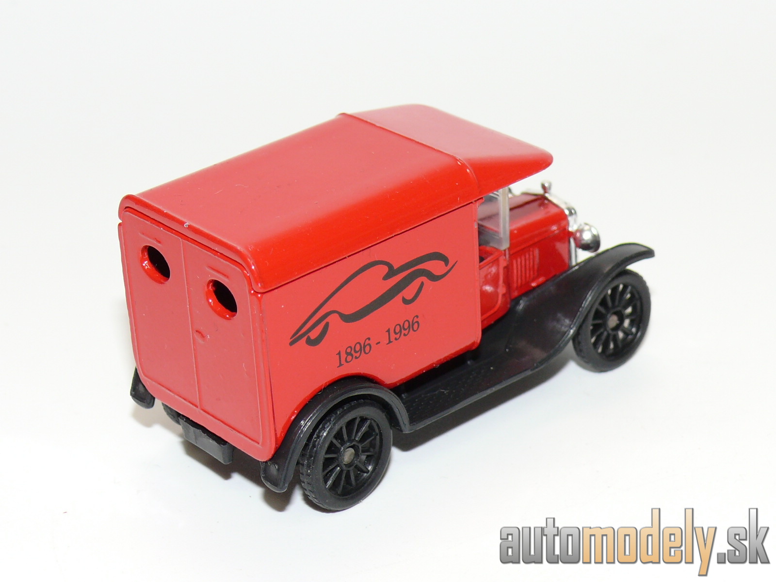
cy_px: 291
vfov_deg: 15.6
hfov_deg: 20.7
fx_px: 2130
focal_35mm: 95
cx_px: 388
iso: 100
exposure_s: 1/30
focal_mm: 12.9
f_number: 4
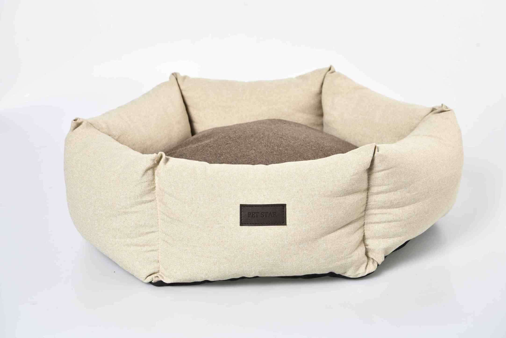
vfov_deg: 21.9
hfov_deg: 32.4
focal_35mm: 62
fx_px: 872
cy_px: 169
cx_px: 253
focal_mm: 62
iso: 320
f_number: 10
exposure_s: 1/125
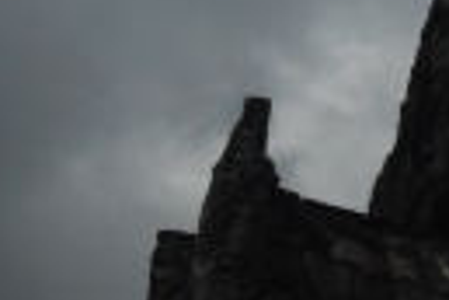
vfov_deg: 7.1
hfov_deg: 11.1
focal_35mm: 186
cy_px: -307
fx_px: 2320
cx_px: 244
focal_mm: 6.3
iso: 64
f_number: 7.8
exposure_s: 1/1000
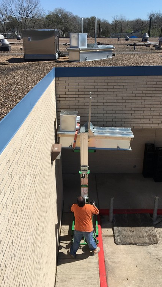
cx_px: 80
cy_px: 144
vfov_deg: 61.0
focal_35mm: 32
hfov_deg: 36.7
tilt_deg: -22.7
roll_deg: +0.0
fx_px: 244
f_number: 2.2
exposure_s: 1/2024
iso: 25
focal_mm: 4.15
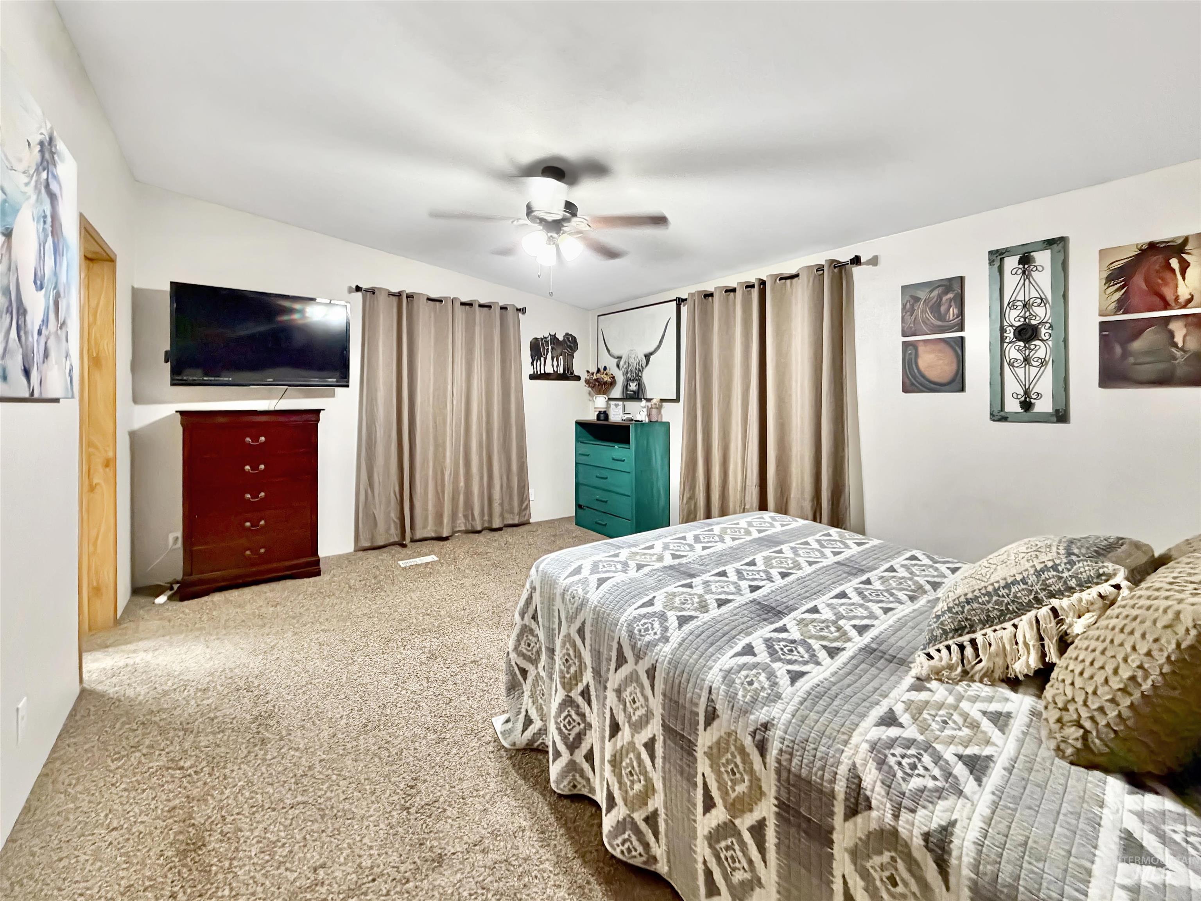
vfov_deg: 85.7
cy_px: 450
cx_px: 600
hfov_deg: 102.1
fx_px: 486
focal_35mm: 14
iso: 800
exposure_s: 1/60
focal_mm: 2.22
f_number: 2.2
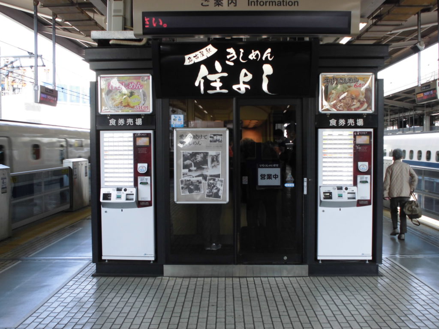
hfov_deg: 49.0
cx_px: 220
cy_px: 164
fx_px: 482
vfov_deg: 37.7
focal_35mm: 38
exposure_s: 1/60
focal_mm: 6.9
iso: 100
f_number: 4.2
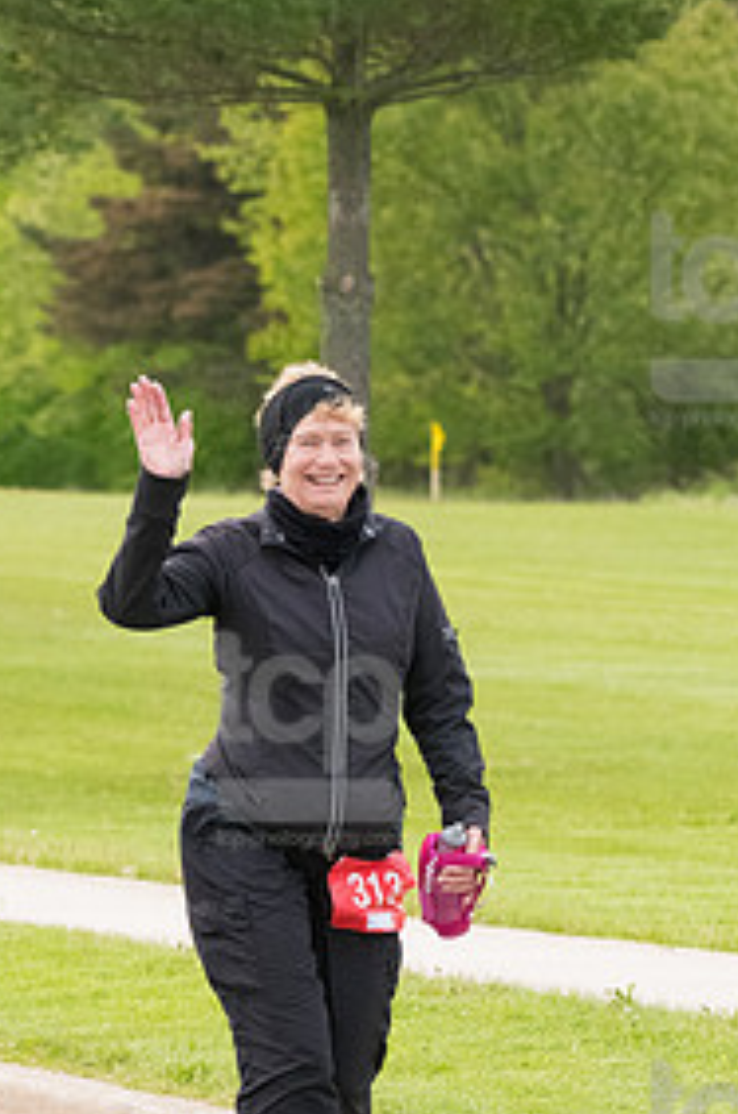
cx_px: 310
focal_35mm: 383
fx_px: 11820
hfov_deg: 3.6
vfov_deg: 5.4
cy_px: 739
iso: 4000
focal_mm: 160
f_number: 7.1
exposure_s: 1/1600
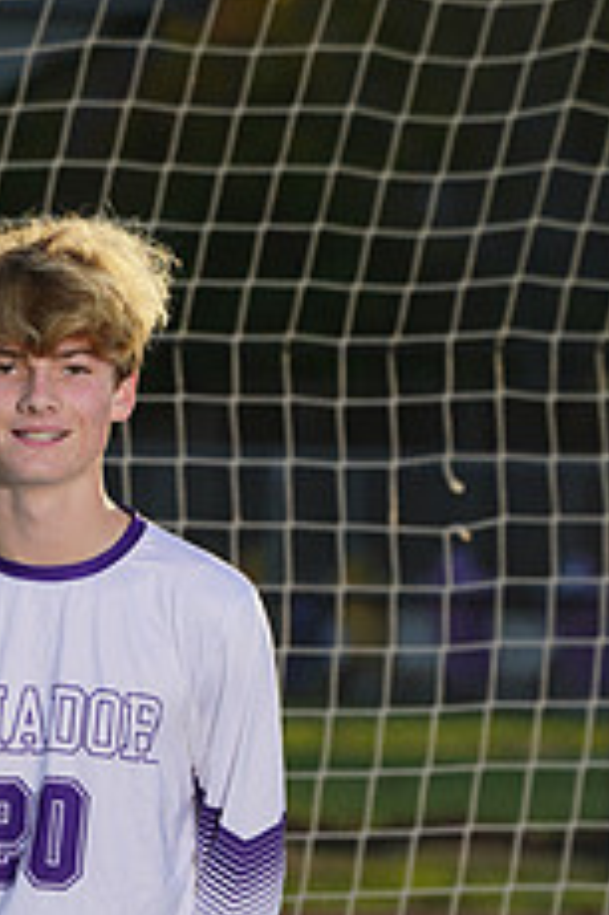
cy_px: 1102
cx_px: -58
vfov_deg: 3.4
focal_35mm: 601
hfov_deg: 2.3
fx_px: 15272
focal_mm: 238
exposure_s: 1/200
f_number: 8
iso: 100
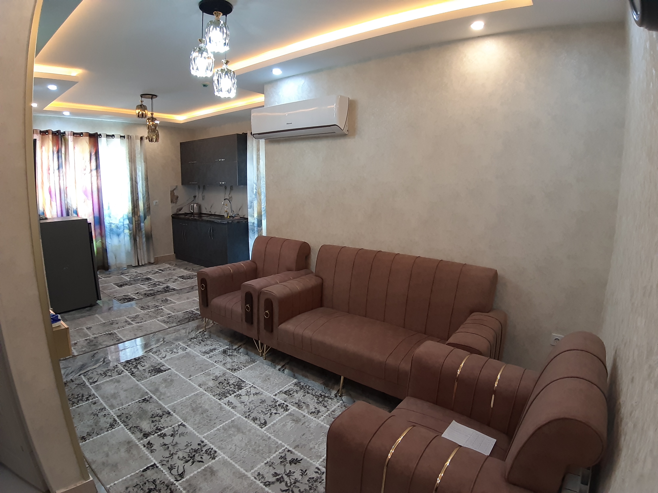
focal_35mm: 18
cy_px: 246
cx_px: 329
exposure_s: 1/50
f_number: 2.4
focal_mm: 1.87
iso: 160
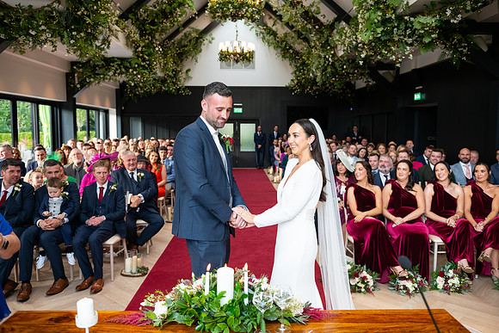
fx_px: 430
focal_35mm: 31
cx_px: 250
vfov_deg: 42.3
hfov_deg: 60.3
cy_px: 166
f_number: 3.5
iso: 640
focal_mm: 31
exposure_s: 1/160
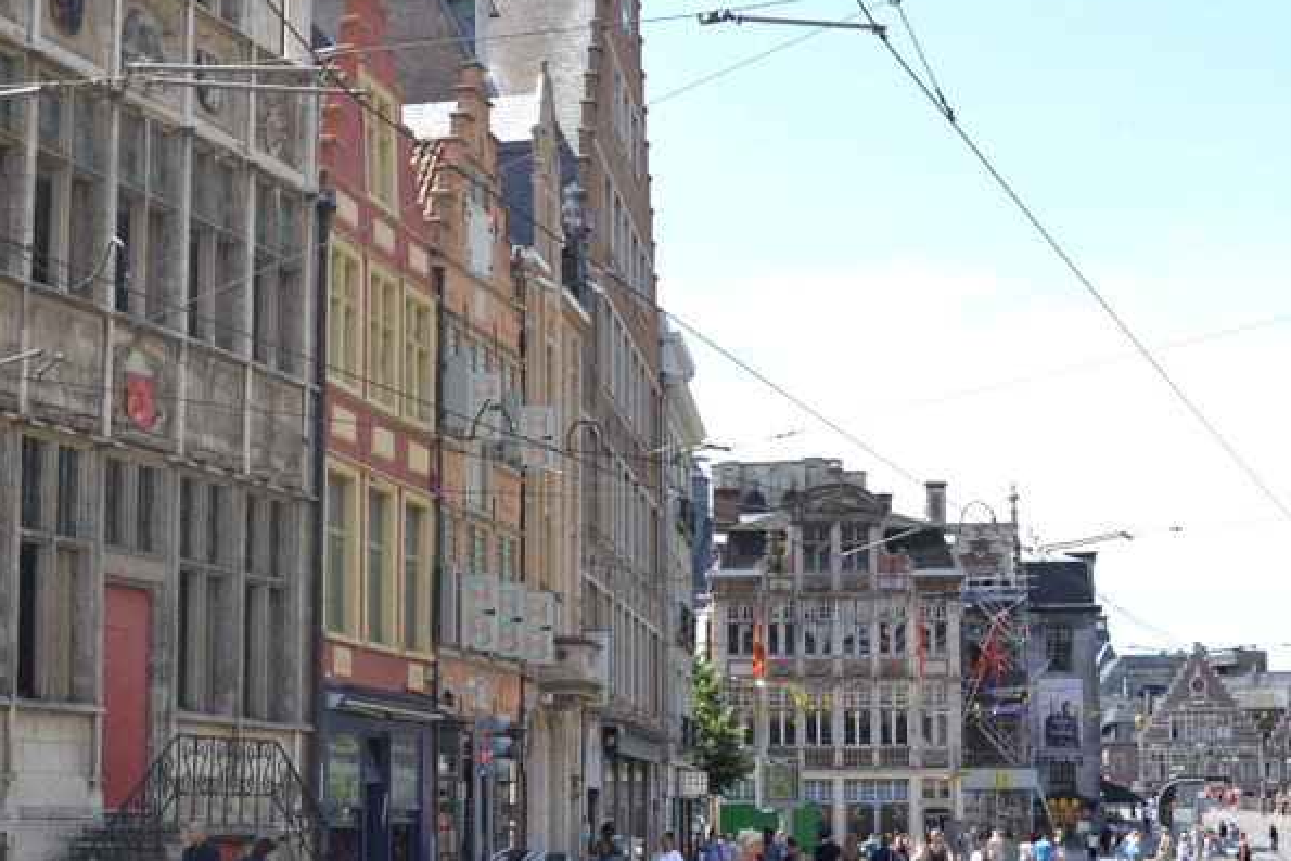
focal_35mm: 62
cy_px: 498
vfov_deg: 21.9
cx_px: 683
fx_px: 2224
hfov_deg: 32.4
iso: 200
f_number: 7.1
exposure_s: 1/125
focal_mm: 24
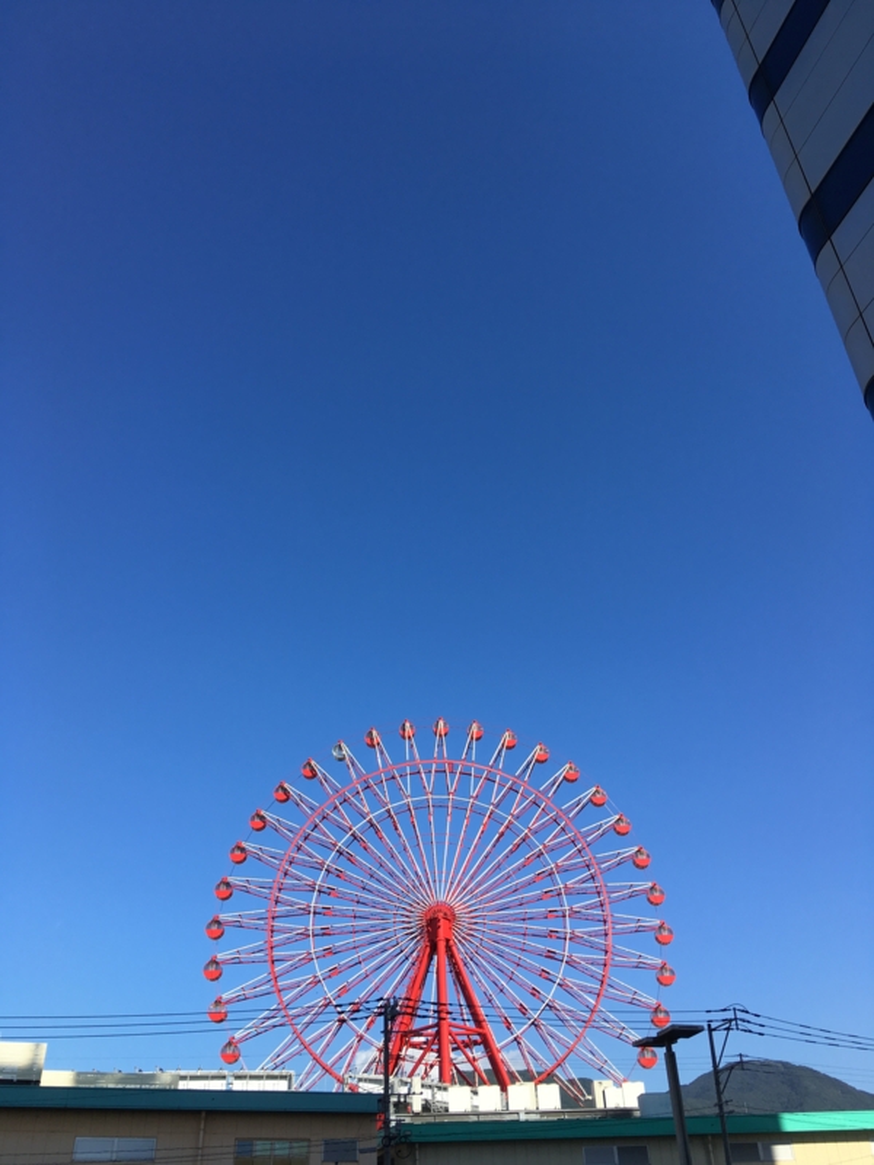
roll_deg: +1.7
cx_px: 437
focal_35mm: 29
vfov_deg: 61.7
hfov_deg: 48.2
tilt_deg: +36.8
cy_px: 582
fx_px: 976
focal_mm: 4.15
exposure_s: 1/1241
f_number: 2.2
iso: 25
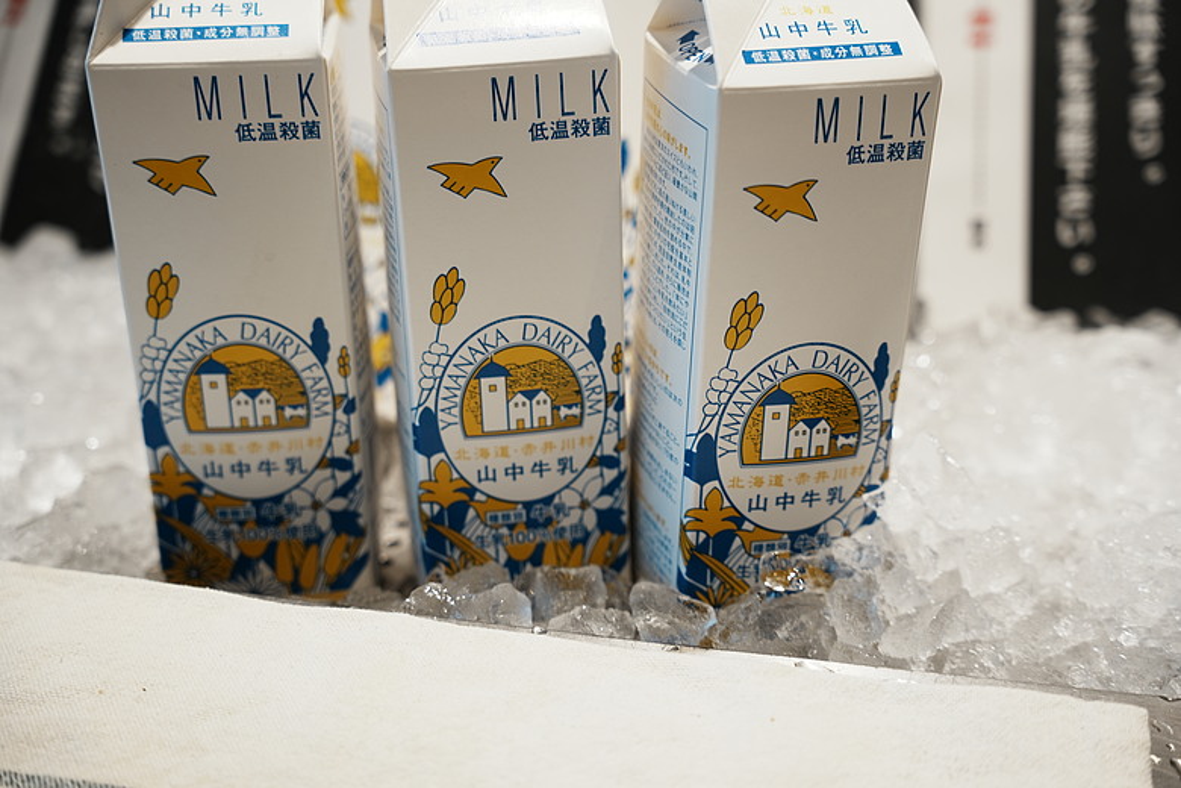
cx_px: 590
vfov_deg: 25.6
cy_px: 394
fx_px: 1735
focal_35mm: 53
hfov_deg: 37.6
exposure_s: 1/80
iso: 250
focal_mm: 52.9
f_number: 2.8
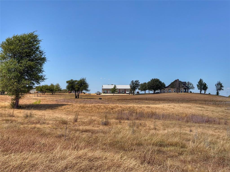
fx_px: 319
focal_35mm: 48
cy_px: 86
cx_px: 115
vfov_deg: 30.3
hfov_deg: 39.7
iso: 64
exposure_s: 1/5208
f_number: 1.78
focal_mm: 6.76
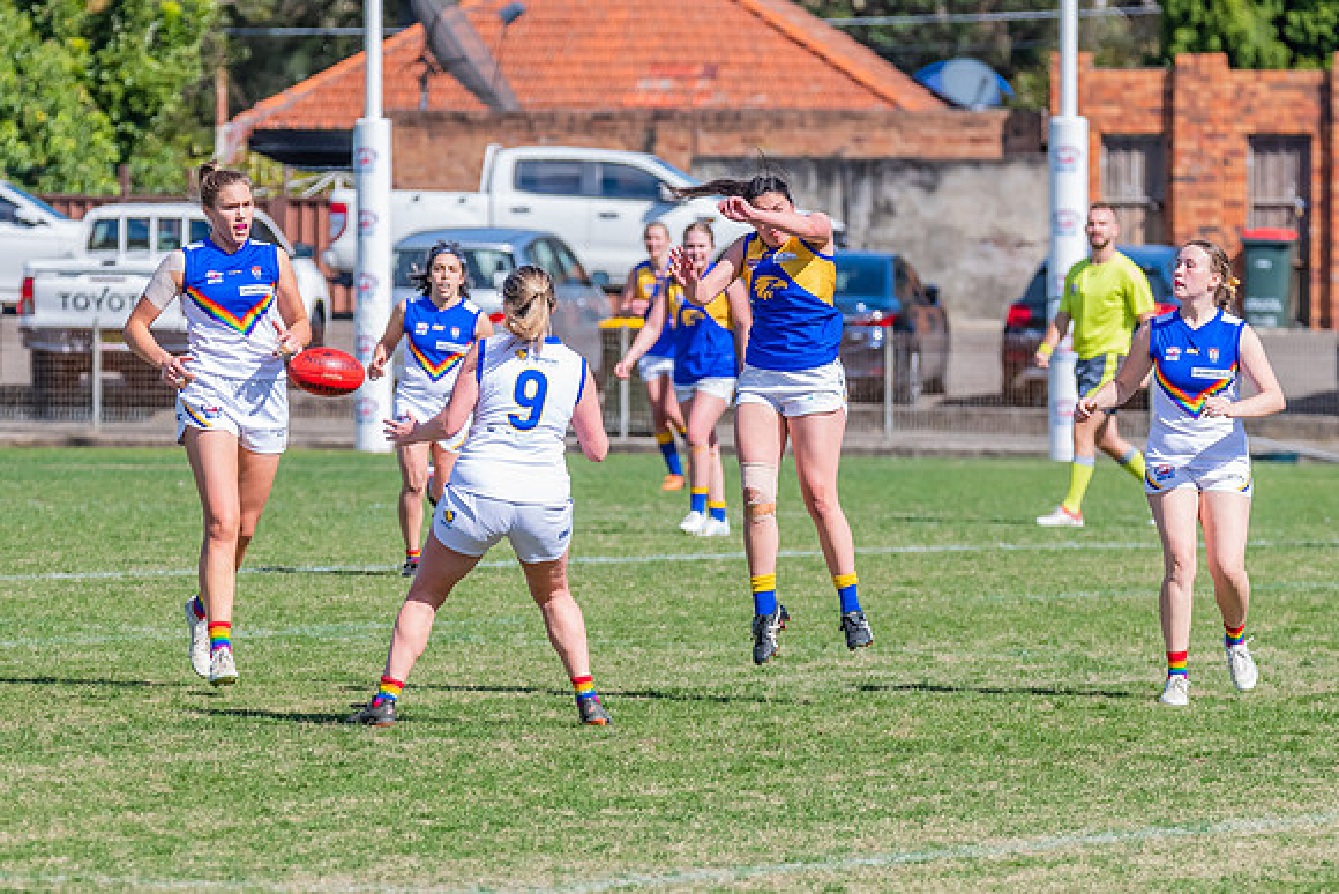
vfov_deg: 3.0
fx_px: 17100
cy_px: 448
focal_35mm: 460
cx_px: 768
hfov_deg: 4.5
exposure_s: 1/1600
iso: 800
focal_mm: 320
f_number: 9
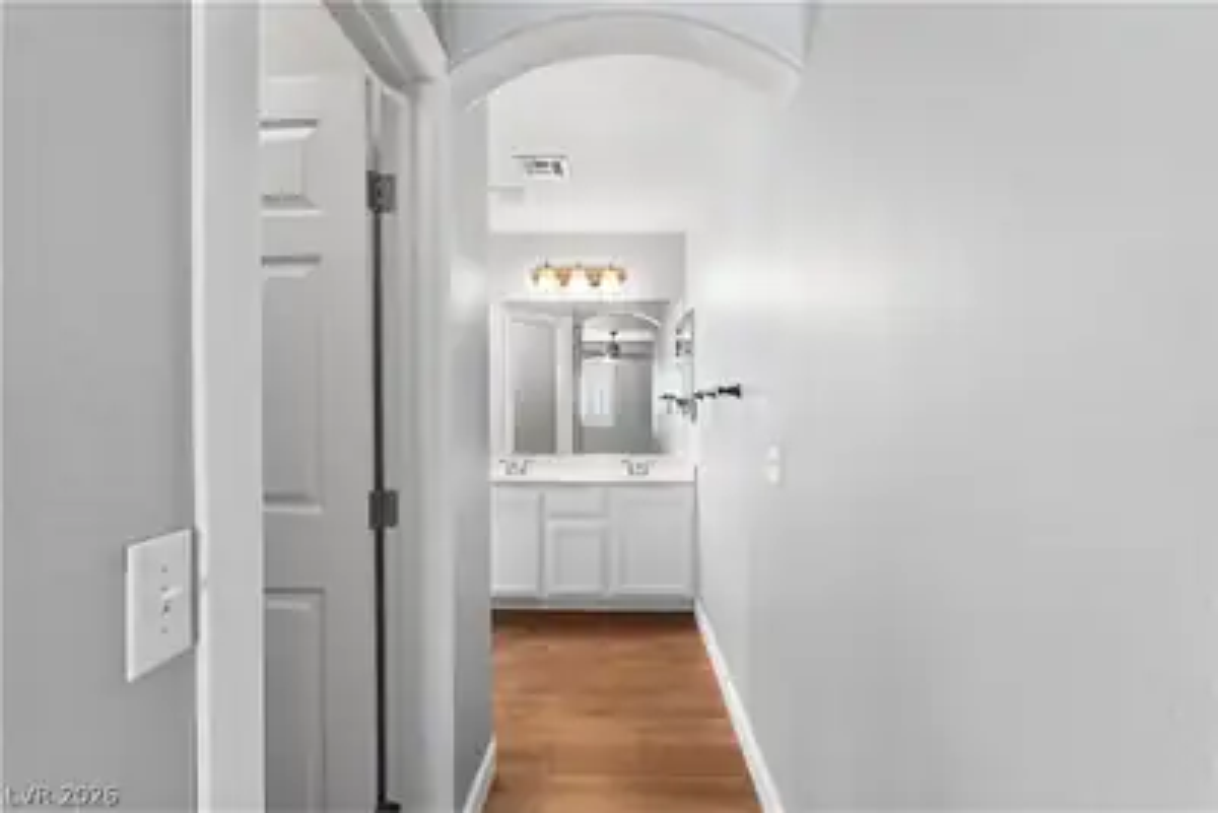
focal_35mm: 19
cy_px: 406
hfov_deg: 86.9
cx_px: 609
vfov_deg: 64.6
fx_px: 643
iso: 400
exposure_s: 1/2
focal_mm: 19
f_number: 8
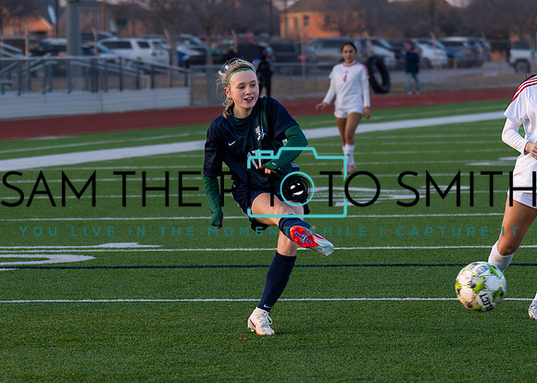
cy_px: 188
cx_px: 195
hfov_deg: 9.9
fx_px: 3110
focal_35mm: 204
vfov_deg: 7.1
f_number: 2.8
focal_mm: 75
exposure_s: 1/1600
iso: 400
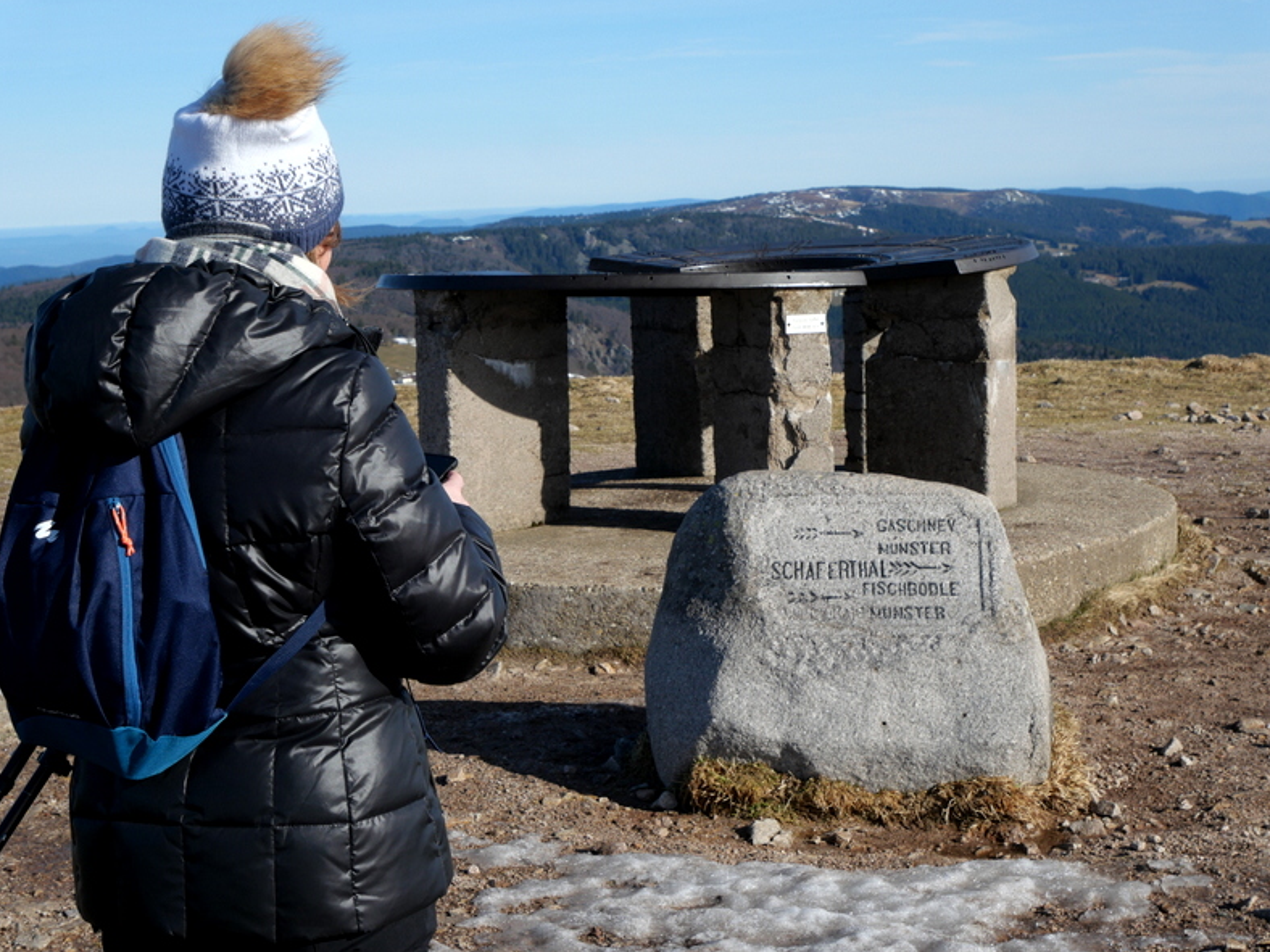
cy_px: 475
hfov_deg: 29.8
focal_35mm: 65
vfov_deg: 22.6
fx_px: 2385
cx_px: 638
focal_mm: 32
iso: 800
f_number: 9
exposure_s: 1/400
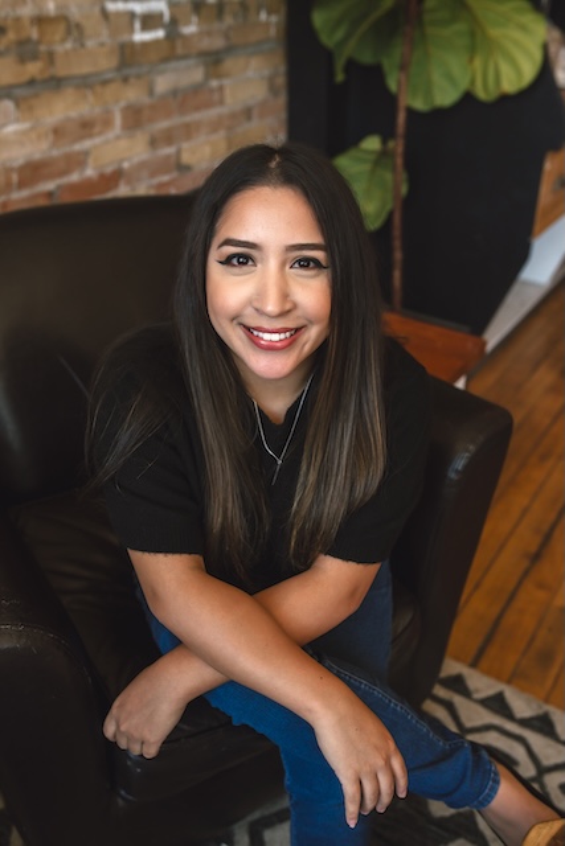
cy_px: 423
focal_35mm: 35
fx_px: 823
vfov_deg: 54.4
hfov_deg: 37.9
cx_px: 282
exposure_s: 1/320
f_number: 3.5
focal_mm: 35
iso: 640
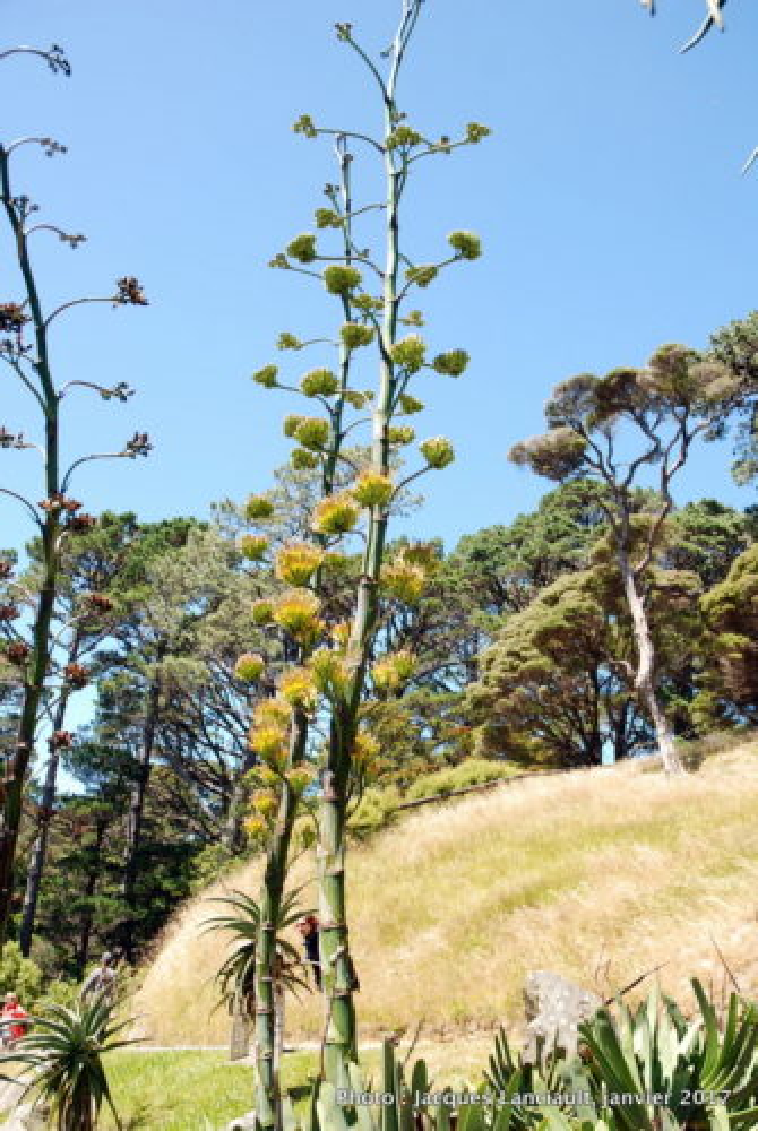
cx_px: 379
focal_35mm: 36
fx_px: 1133
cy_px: 566
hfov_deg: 37.0
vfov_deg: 53.1
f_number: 5.6
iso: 100
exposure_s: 1/125
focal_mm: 24
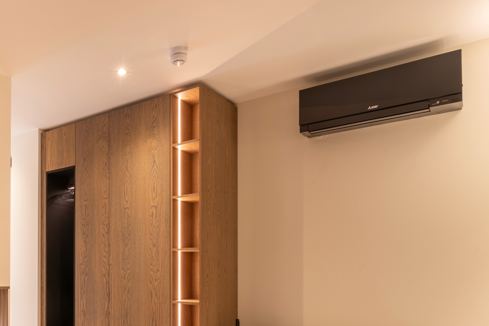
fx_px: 408
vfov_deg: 42.4
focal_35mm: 30
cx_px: 96
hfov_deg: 57.2
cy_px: 242
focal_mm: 10
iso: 160
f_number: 8
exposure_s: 1/2
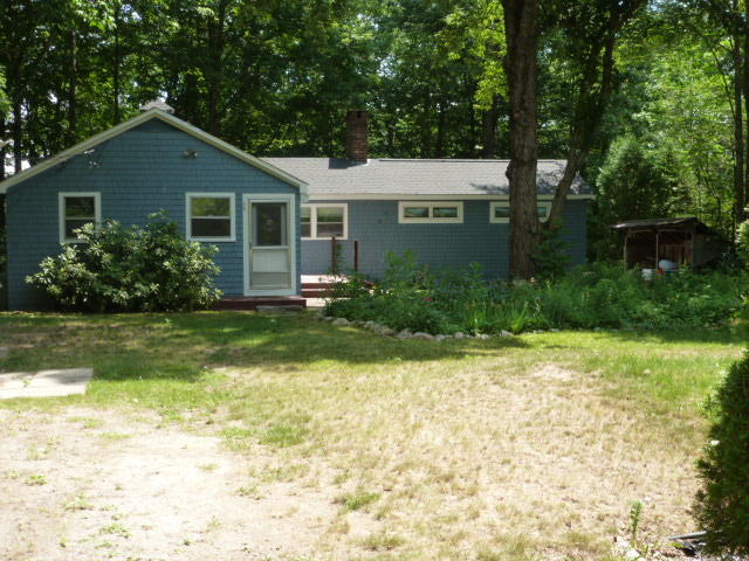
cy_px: 280
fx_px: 974
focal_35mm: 45
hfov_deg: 42.1
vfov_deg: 32.2
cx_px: 374
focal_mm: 8
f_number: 4
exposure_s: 1/200
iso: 160
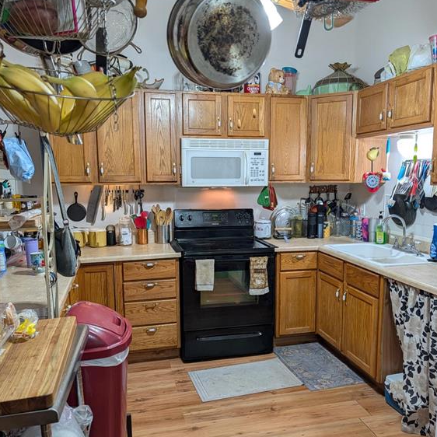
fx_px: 414
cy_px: 232
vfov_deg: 55.6
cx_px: 222
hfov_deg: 55.6
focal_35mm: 29
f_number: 1.68
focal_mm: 6.9
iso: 243
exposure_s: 1/120
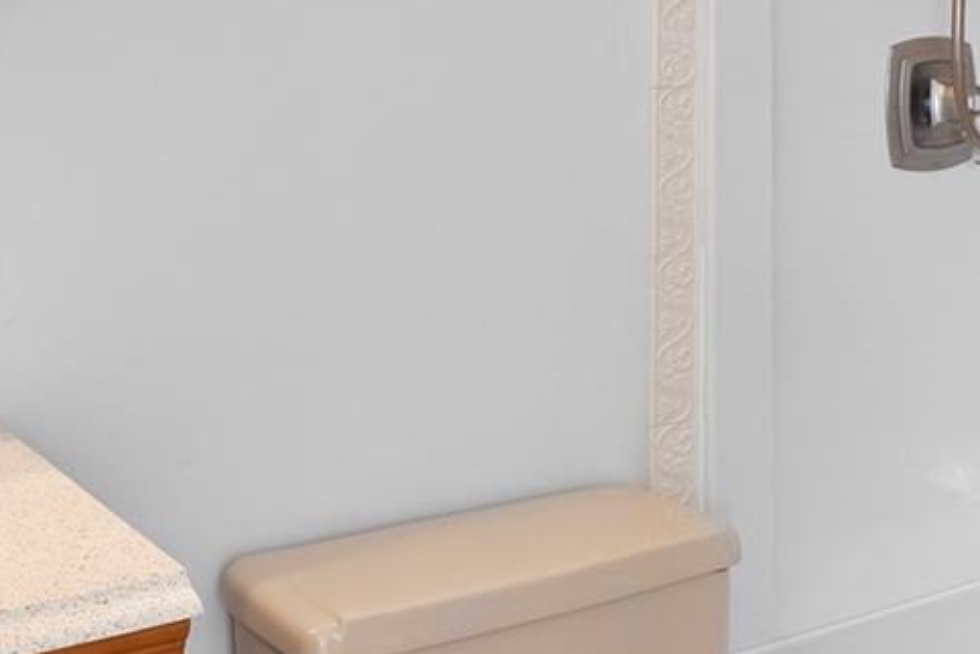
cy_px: 100
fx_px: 1443
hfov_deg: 37.4
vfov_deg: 24.9
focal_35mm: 53
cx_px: 402
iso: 800
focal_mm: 16
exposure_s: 1/25
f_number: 8
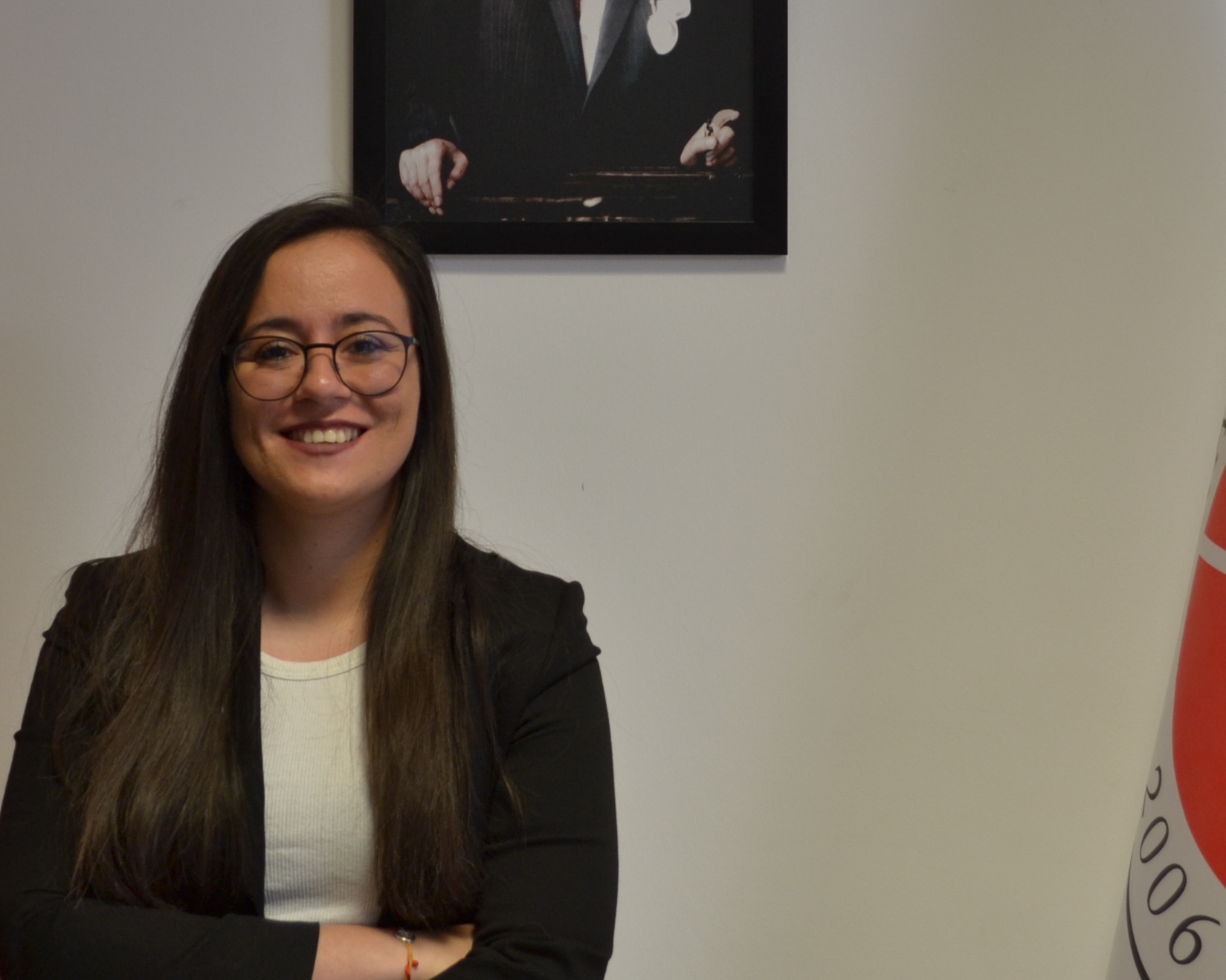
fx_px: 2141
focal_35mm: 59
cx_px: 620
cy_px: 299
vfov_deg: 25.6
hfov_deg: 32.0
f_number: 3.8
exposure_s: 1/30
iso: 250
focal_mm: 20
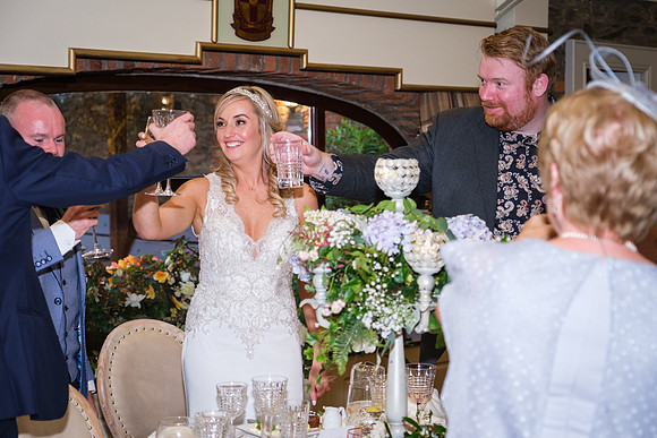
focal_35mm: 65
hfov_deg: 30.9
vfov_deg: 20.9
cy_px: 236
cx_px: 354
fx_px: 1189
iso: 1600
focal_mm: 40.1
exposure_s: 1/200
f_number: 2.8
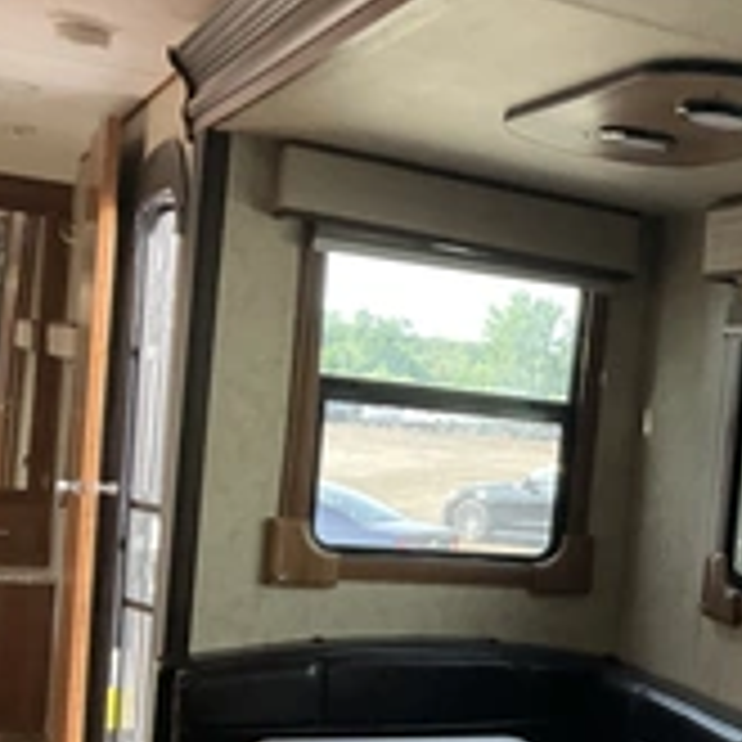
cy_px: 526
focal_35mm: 62
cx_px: 836
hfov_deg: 25.5
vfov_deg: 27.5
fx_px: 1504
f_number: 1.8
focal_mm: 3
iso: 125
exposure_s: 1/60
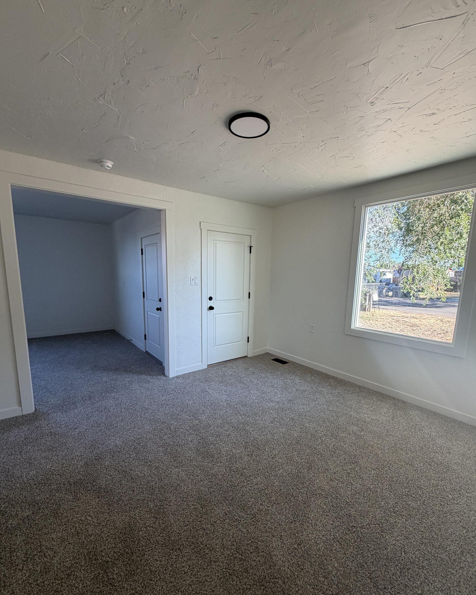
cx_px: 240
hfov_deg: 84.0
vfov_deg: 96.7
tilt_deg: -9.6
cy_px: 317
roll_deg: -0.9
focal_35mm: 15
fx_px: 264
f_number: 2.2
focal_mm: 2.22
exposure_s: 1/121
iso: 125
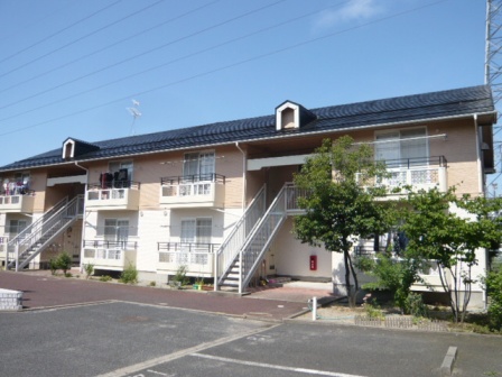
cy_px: 188
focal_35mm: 28
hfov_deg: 63.4
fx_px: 406
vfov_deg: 49.7
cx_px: 251
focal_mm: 4.6
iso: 100
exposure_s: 1/160
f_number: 8
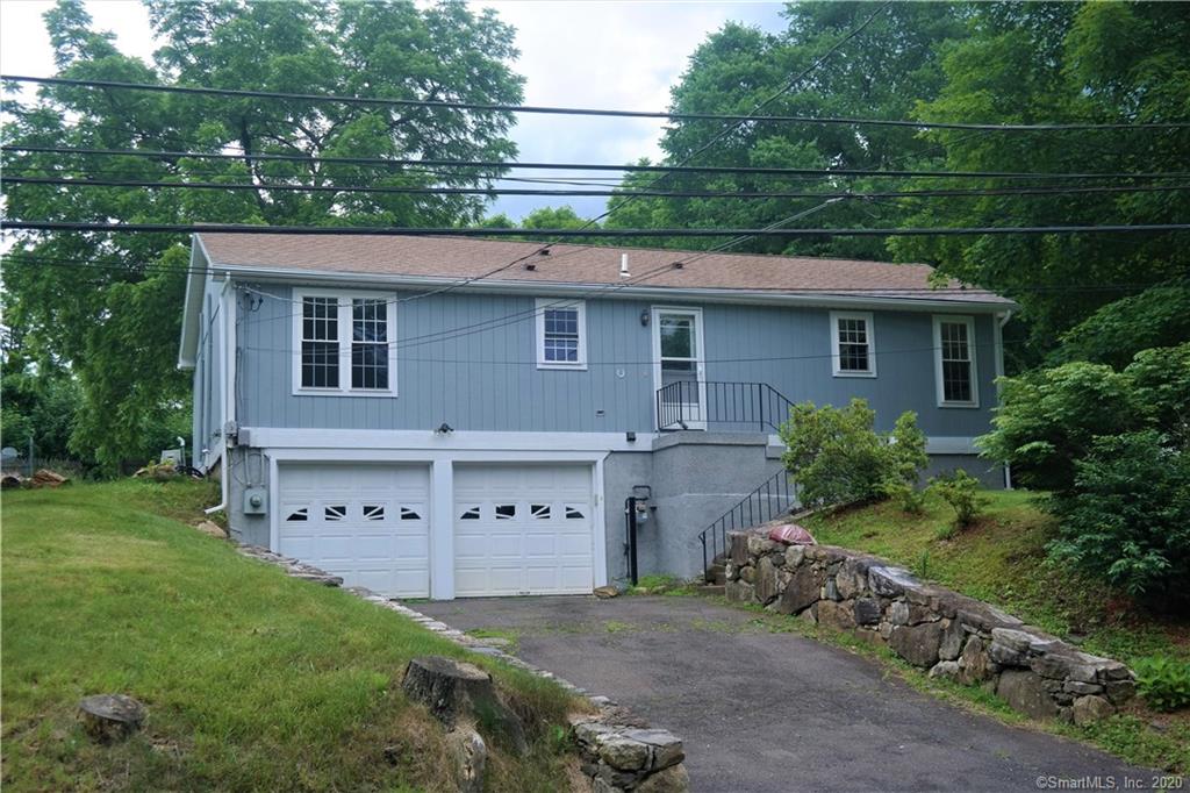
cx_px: 595
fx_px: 1454
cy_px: 396
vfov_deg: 30.5
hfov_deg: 44.5
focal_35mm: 44
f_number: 5.6
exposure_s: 1/250
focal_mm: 29
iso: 100
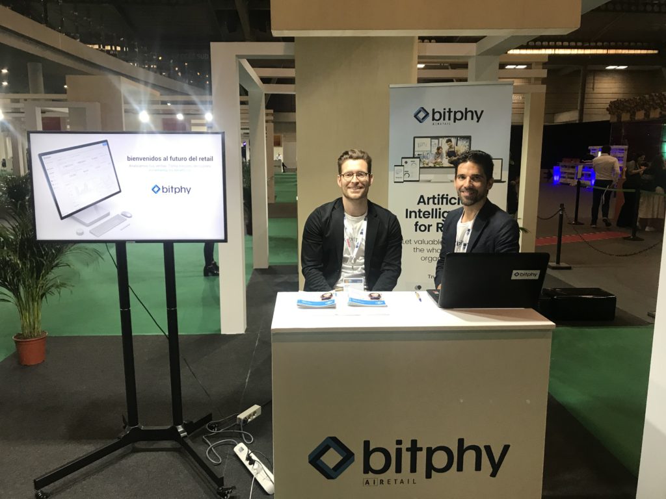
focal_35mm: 28
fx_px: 539
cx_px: 333
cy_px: 250
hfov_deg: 63.4
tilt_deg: -9.4
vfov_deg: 49.7
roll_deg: +0.8
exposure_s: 1/33
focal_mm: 3.99
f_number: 1.8
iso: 40
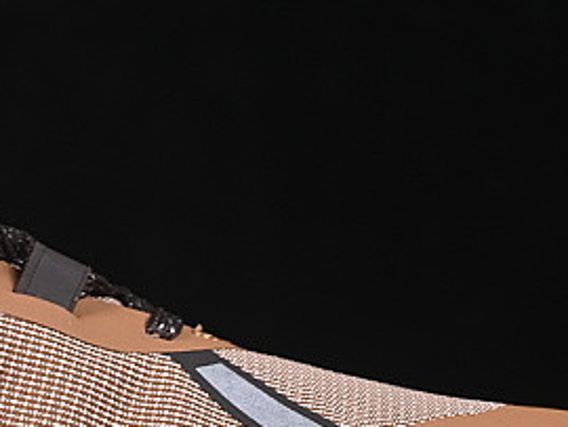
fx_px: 4730
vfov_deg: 5.2
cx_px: -124
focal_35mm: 288
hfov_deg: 6.8
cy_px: 286
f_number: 7.1
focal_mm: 50
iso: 160
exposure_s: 1/60
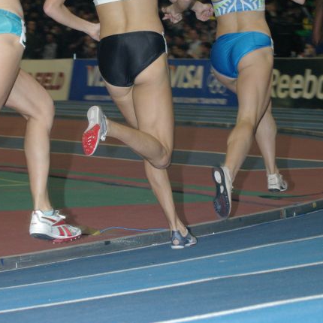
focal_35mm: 197
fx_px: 2077
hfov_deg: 8.9
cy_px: 93
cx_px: 156
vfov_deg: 8.9
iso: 800
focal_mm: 83
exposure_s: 1/125
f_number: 7.1
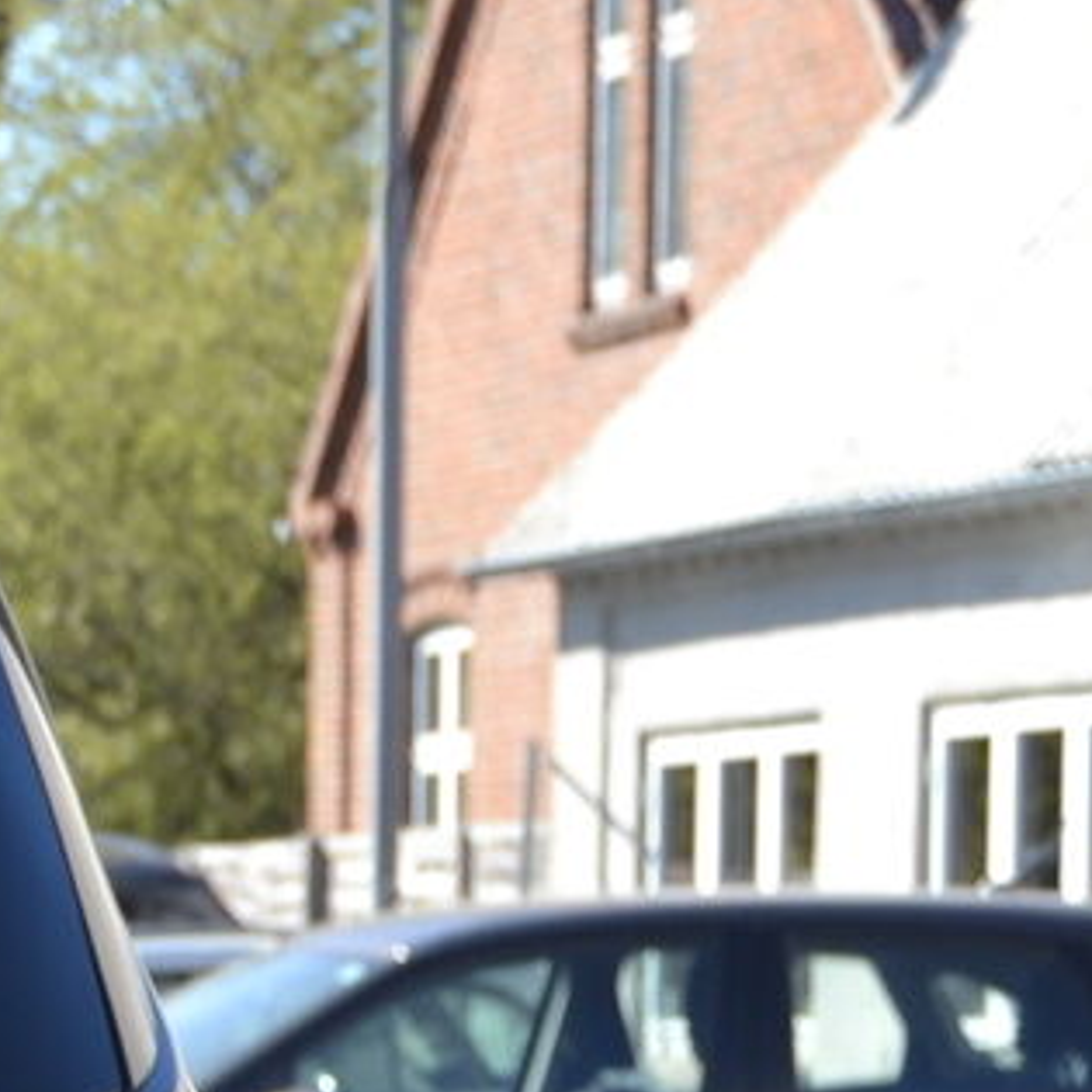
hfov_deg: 7.0
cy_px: 2018
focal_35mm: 233
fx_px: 8316
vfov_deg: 7.3
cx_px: -1692
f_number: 6.3
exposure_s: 1/160
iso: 100
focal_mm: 30
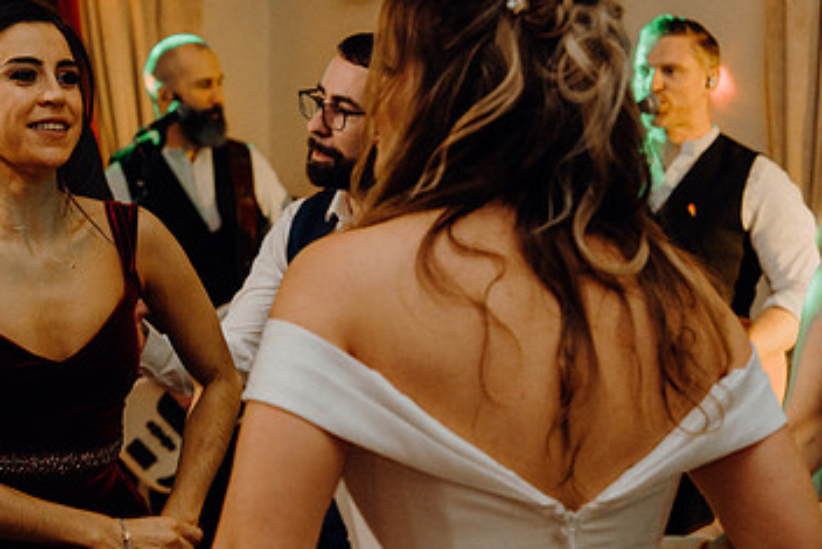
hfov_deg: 22.6
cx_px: 168
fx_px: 2033
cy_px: 373
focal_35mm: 89
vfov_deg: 15.3
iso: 2500
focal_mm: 54
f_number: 3.5
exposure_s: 1/160
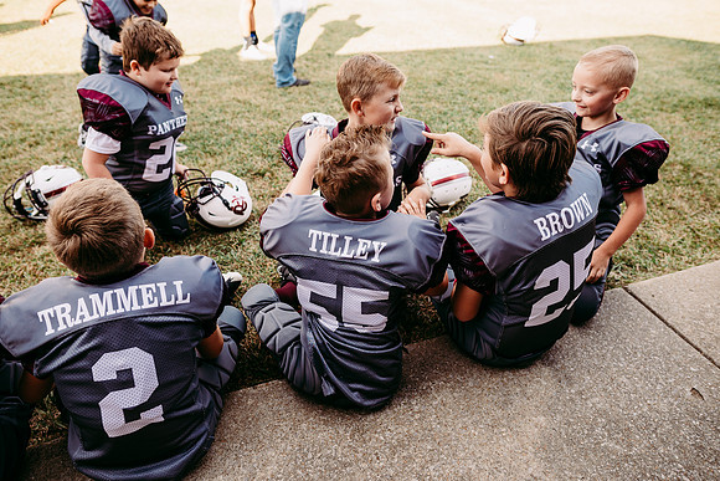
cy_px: 240
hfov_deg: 73.7
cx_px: 360
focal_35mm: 24
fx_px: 480
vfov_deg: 53.2
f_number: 3.5
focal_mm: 24
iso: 160
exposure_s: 1/400
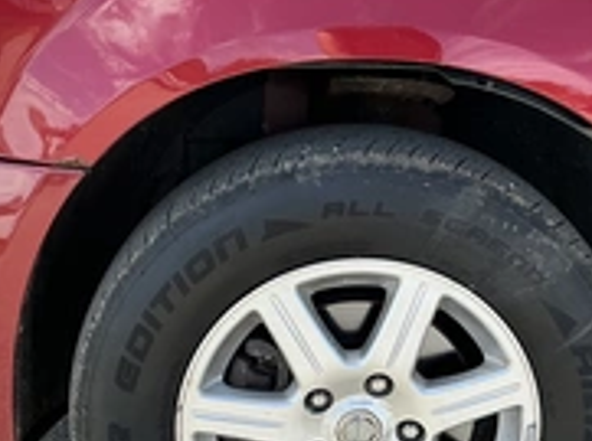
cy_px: 389
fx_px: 1058
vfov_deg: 23.0
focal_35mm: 62
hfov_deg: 31.1
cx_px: 366
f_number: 1.8
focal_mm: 3
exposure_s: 1/406
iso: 25
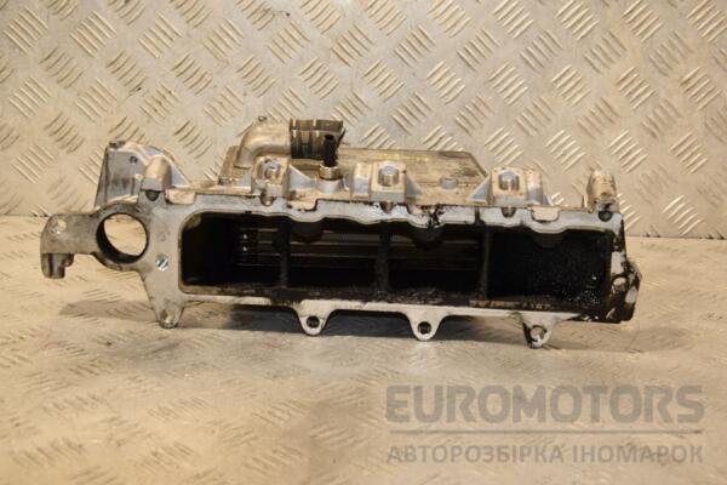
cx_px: 364
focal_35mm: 57
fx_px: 1151
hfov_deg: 35.1
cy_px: 242
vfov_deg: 23.8
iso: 800
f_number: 6.3
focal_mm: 38
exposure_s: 1/160
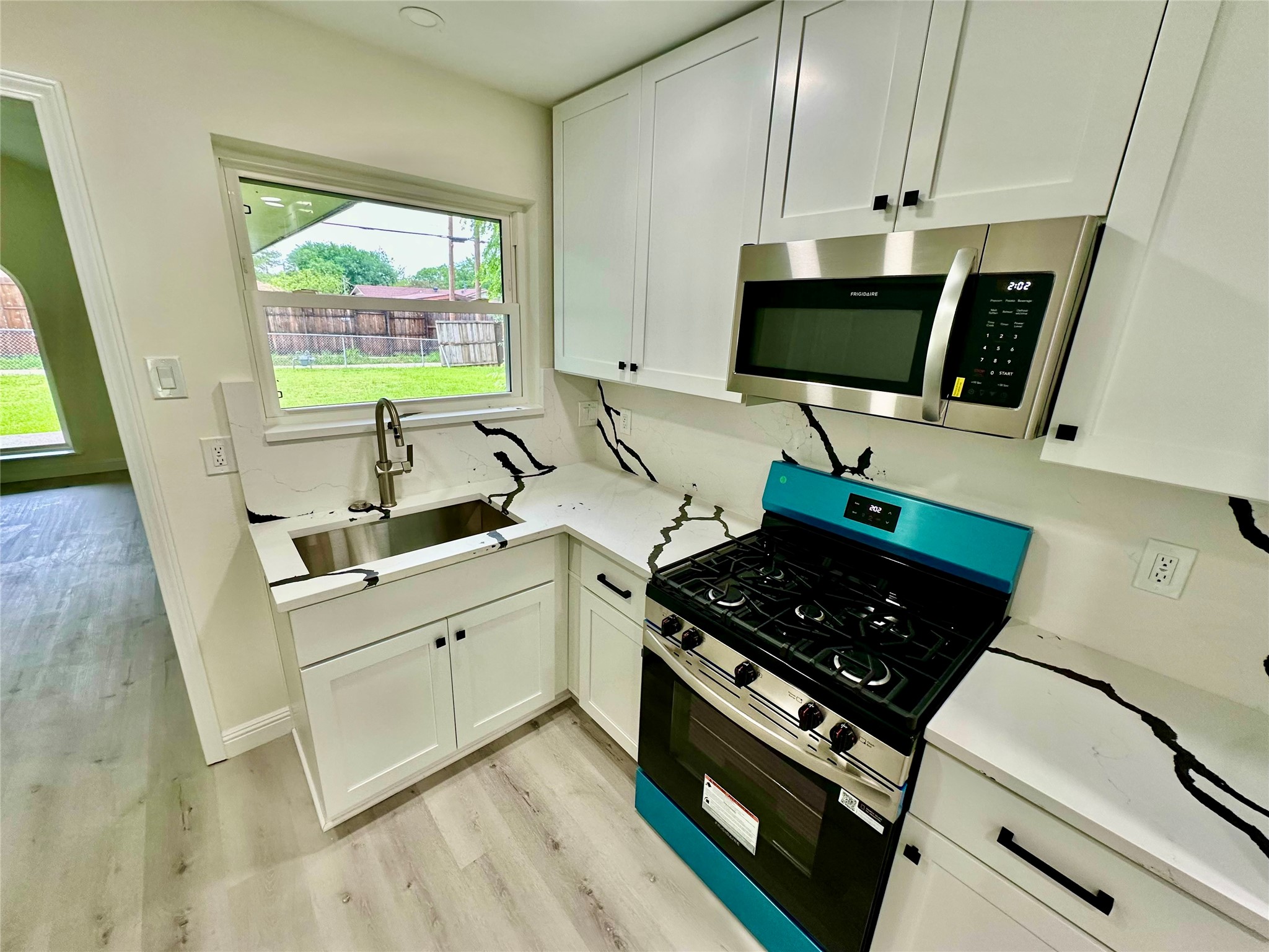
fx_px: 513
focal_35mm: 14
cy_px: 476
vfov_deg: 85.7
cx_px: 634
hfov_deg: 102.1
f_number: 2.2
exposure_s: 1/120
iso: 160
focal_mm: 2.22
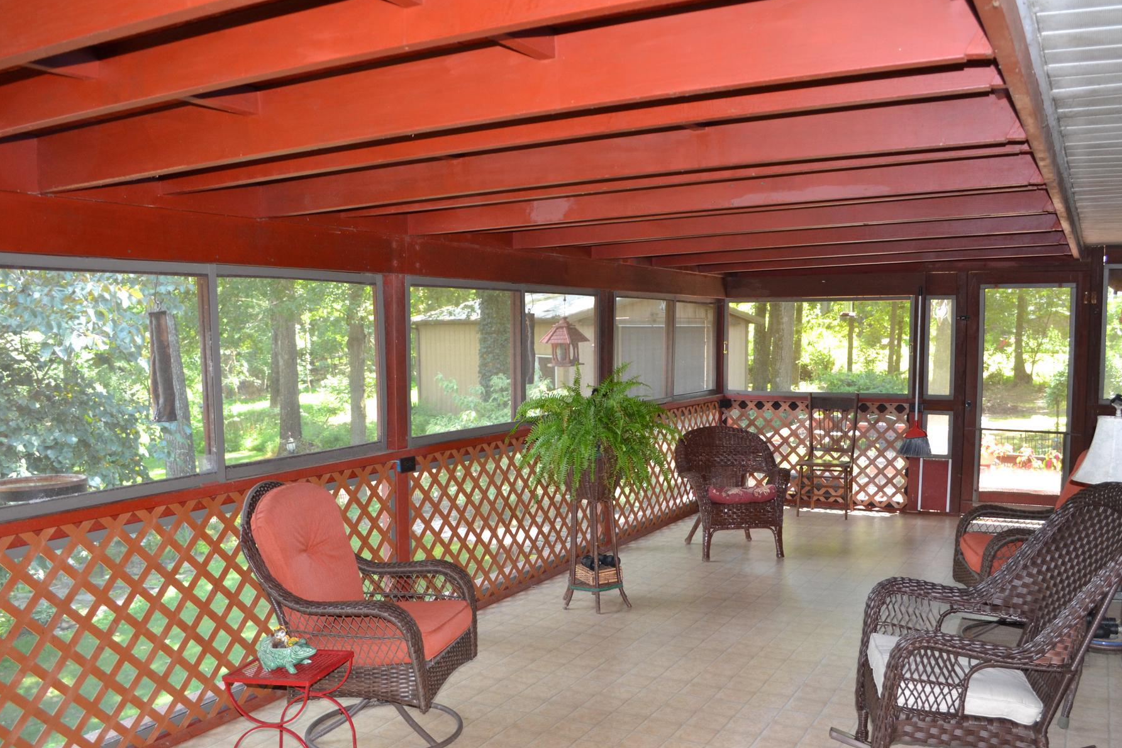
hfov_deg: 60.2
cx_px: 611
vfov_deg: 42.2
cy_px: 422
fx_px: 966
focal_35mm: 31
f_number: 3.5
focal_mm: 18
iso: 450
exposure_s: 1/60
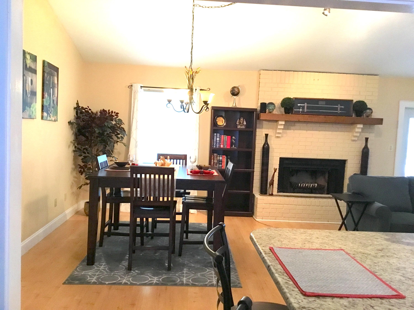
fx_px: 371
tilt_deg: -3.9
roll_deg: -1.3
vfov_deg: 45.4
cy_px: 155
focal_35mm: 31
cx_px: 207
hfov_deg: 58.4
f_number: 2.4
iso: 160
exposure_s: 1/30
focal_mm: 3.3
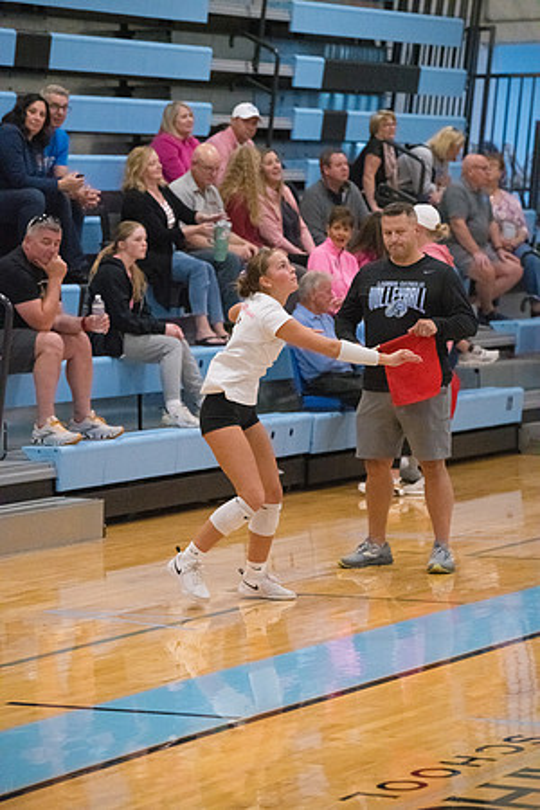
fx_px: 3375
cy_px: 405
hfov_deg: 9.1
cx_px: 270
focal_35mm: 150
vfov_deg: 13.7
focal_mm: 150
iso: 8000
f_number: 4.5
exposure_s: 1/1250
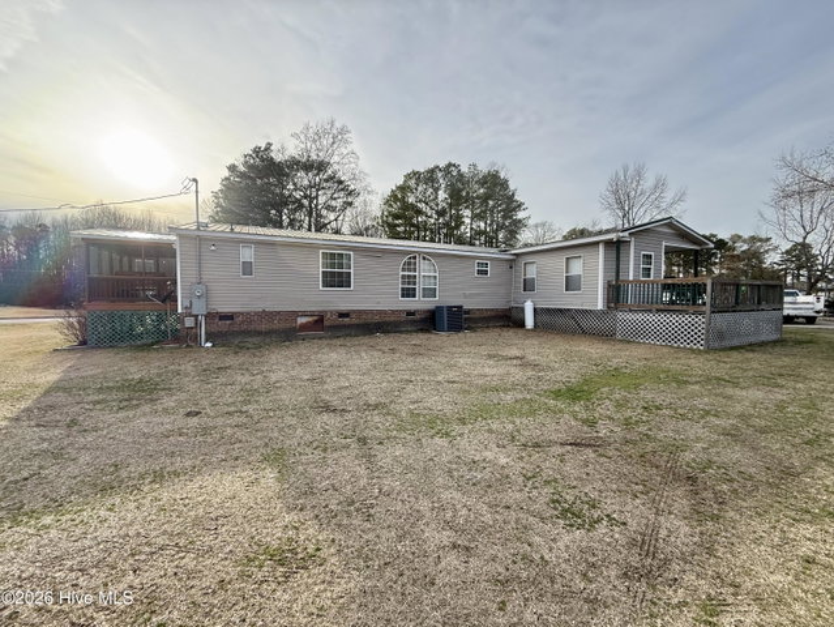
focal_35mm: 14
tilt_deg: -1.6
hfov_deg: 102.0
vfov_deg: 85.7
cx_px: 417
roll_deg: -0.2
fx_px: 337
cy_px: 314
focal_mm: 2.22
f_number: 2.2
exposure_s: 1/596
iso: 64
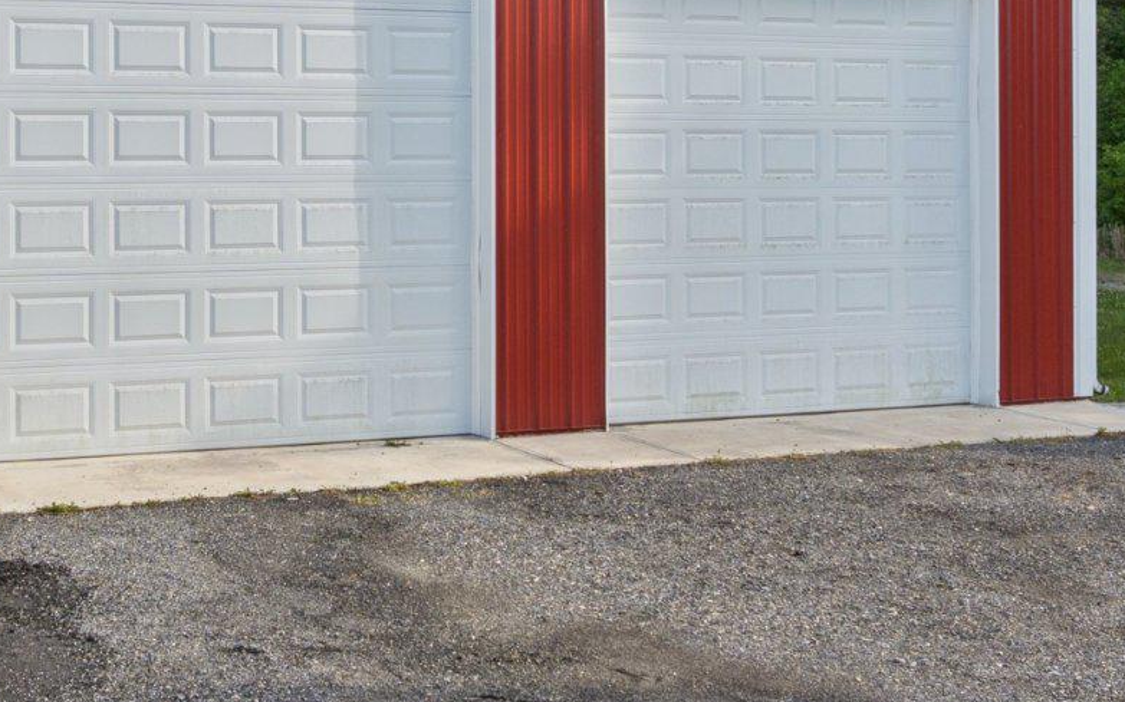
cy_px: 166
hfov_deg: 31.8
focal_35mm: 64
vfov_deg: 20.1
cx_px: 395
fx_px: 1962
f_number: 8
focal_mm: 16
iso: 100
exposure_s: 1/160
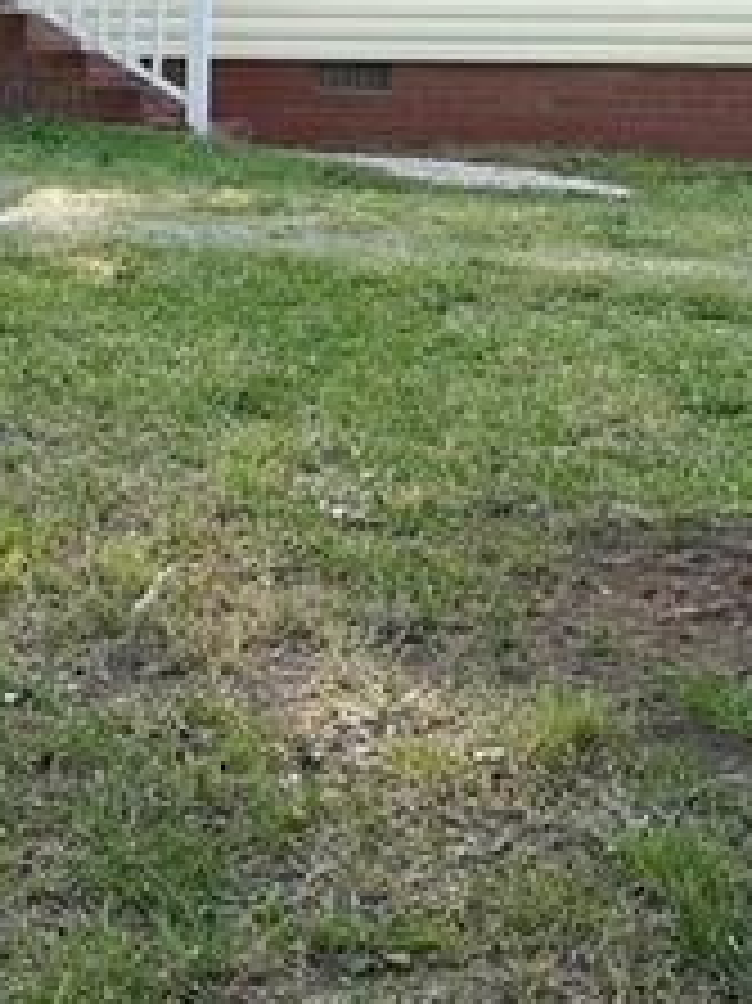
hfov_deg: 15.5
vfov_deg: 21.1
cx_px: -41
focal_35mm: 93
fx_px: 2696
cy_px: 374
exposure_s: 1/120
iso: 50
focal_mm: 3.6
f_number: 1.9
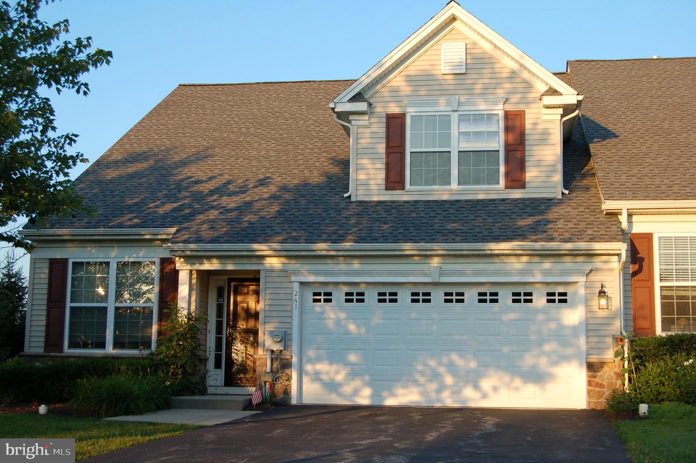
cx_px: 348
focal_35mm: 46
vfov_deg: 28.9
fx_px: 898
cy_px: 232
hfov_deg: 42.4
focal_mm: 31
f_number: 6.3
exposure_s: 1/160
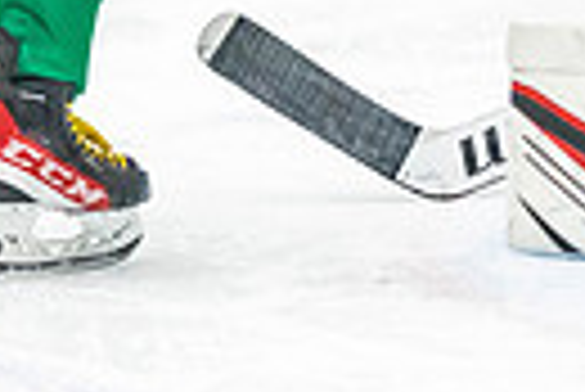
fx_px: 9517
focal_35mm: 585
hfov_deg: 3.5
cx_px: -68
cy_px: -377
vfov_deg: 2.3
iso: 1800
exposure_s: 1/640
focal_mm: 102
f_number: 2.8
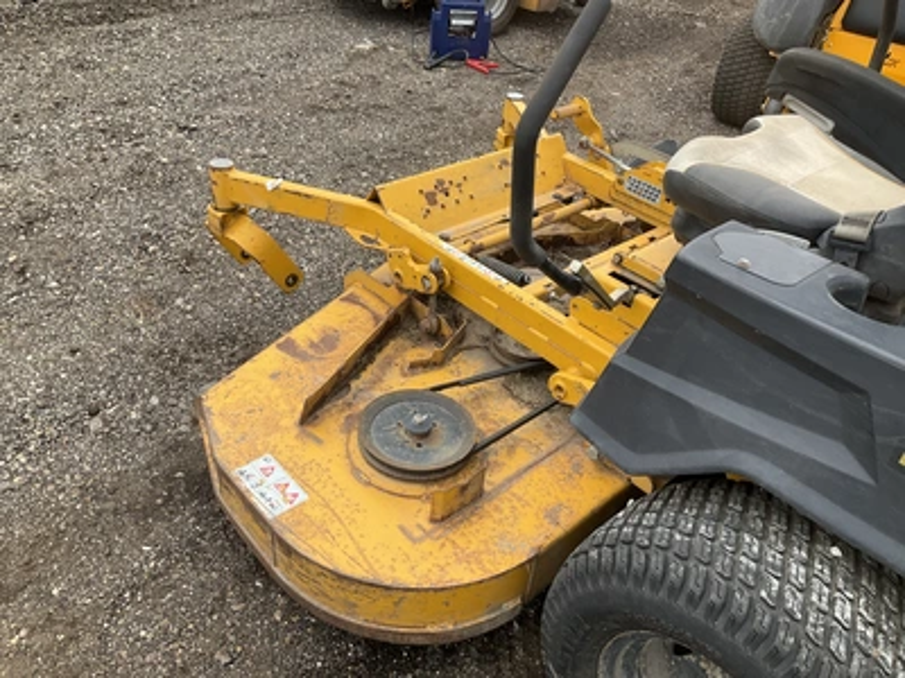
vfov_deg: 48.2
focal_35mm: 29
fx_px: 758
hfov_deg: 61.7
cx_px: 452
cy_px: 339
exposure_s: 1/683
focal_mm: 3
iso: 25
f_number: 1.8
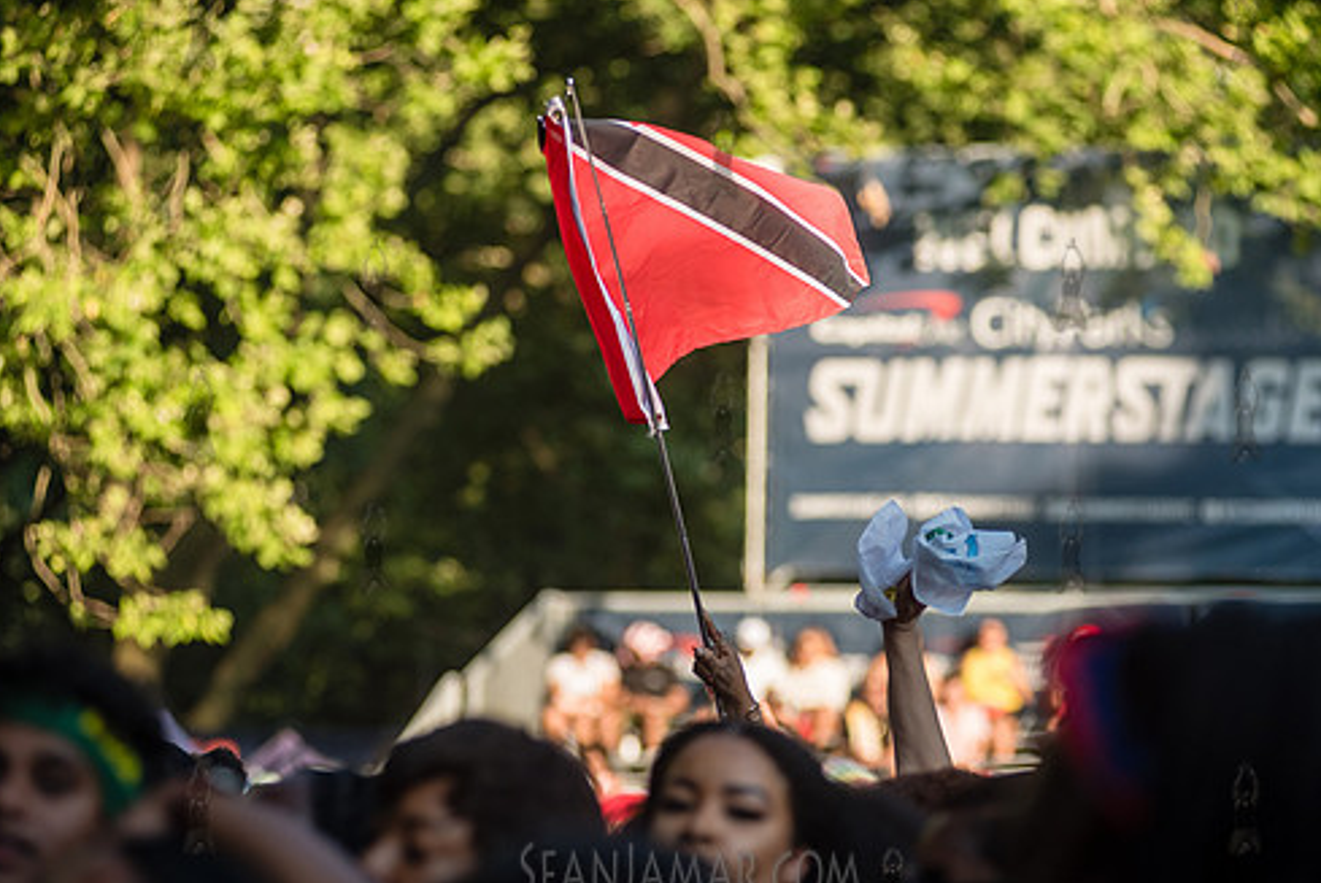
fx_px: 5876
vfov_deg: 8.6
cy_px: 414
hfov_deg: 12.8
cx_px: 721
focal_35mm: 160
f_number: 3.2
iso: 400
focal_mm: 135
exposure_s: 1/1600
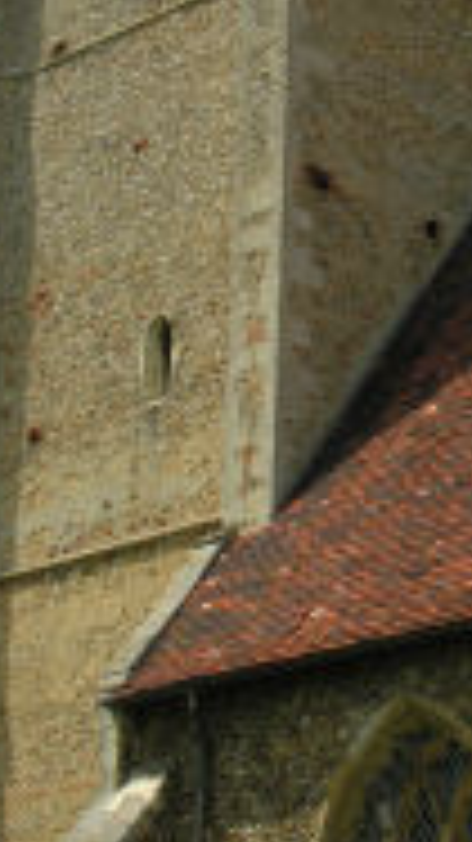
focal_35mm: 123
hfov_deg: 9.8
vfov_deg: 17.4
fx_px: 2740
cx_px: 348
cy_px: 347
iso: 50
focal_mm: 11.8
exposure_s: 1/208
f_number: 6.7
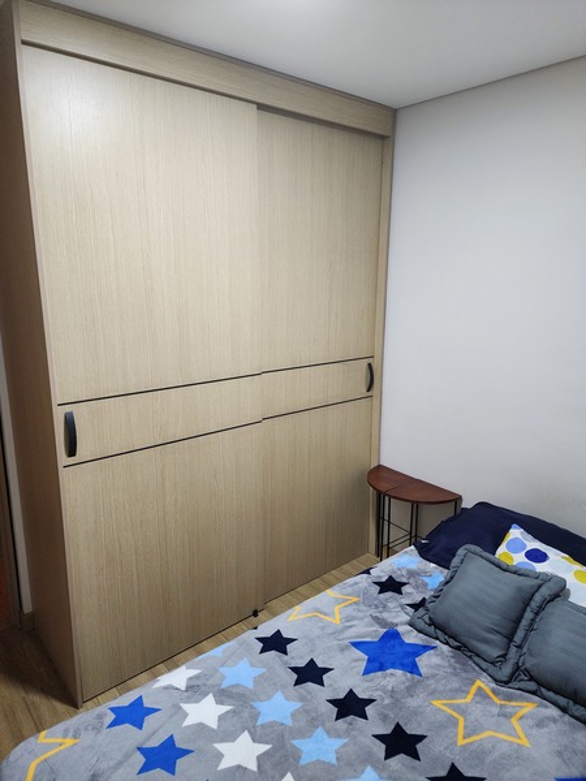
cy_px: 390
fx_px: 519
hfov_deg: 58.9
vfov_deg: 73.9
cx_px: 293
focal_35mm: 23
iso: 500
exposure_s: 1/120
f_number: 1.8
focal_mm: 6.4
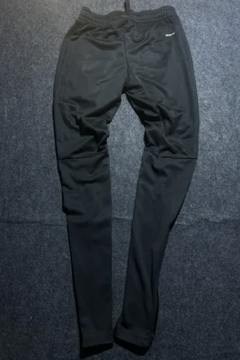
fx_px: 280
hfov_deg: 46.4
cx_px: 120
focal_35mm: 28
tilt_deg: -49.3
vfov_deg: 65.5
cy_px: 178
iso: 100
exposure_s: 1/50
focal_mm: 5.7
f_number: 1.5
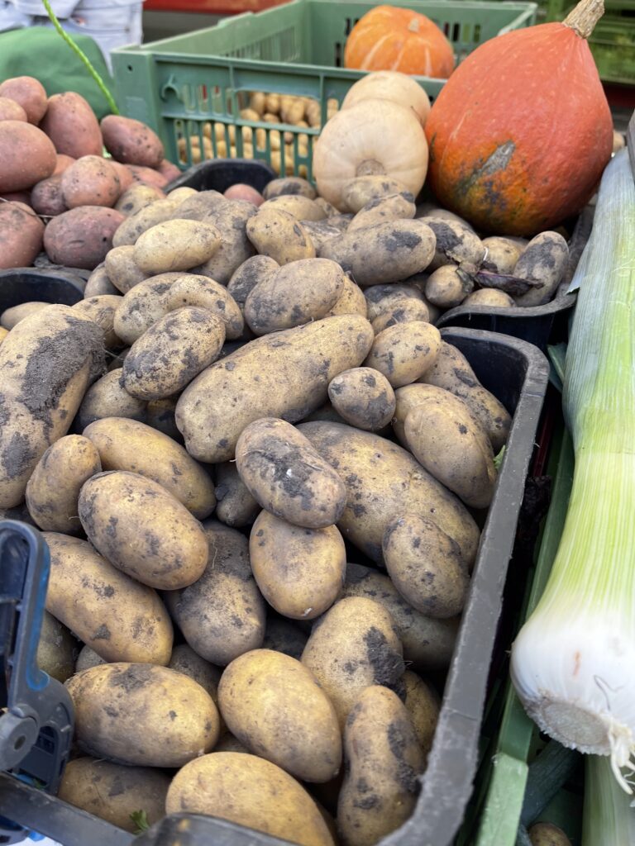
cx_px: 318
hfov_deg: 53.1
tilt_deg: -40.3
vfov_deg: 67.3
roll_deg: -1.0
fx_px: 636
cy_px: 423
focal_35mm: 26
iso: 40
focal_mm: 5.1
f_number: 1.6
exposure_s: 1/121
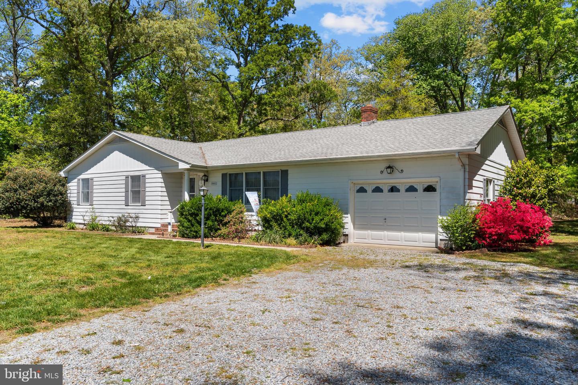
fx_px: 433
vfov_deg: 47.9
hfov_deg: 67.4
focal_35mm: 27
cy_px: 192
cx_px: 289
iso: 200
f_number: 7.1
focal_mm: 18
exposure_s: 1/800
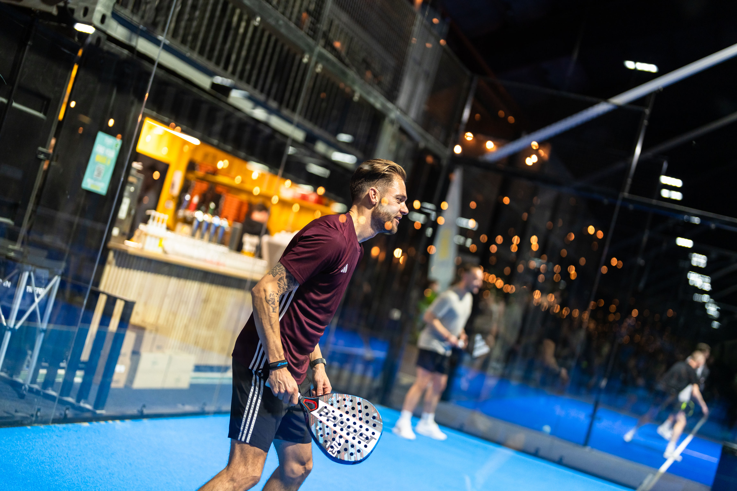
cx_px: 368
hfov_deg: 39.6
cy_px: 246
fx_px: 1024
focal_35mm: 50
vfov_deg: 27.0
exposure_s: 1/500
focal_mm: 50
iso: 640
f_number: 1.2
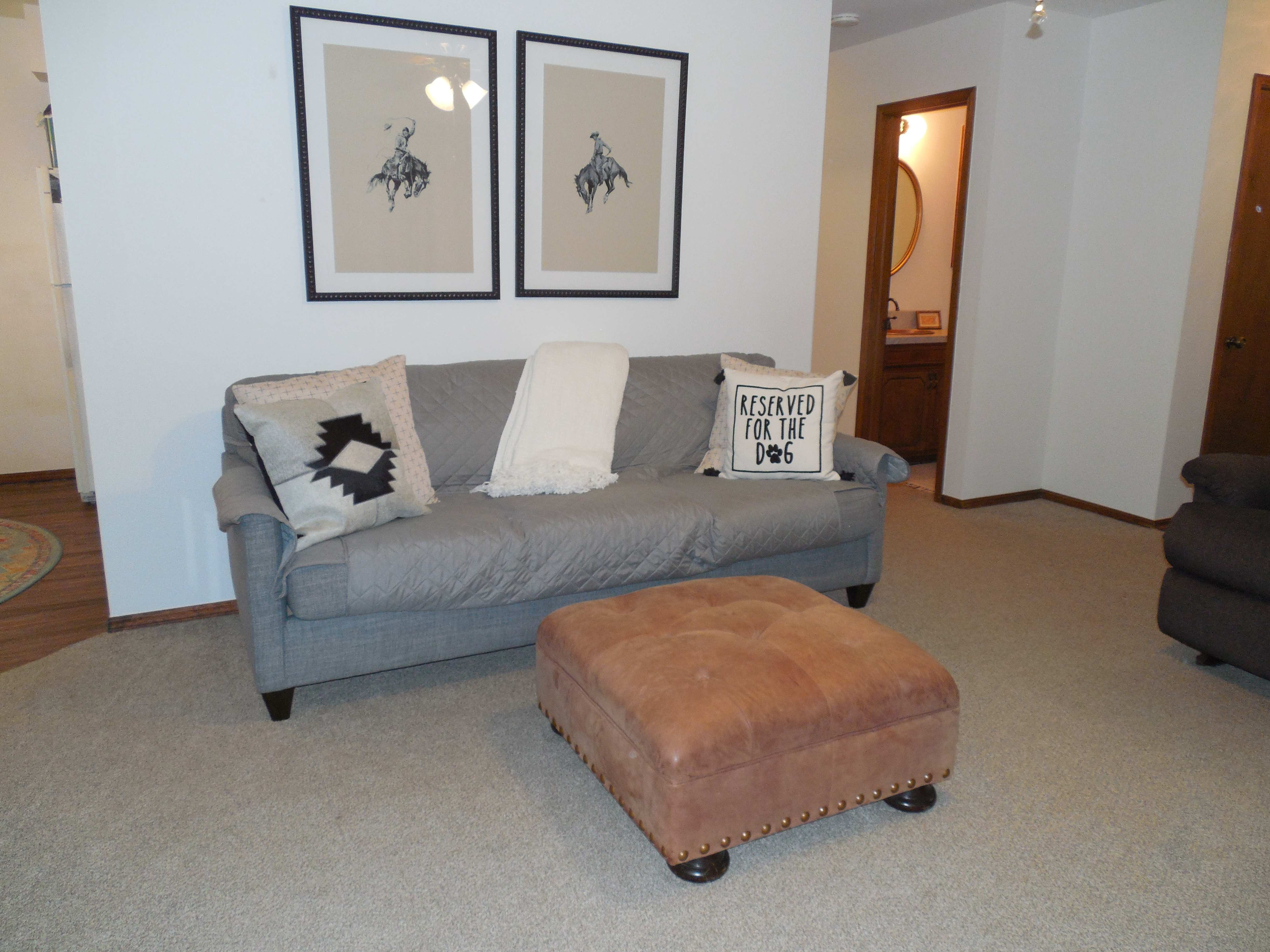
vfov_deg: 54.9
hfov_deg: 69.4
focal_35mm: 25
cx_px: 635
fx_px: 917
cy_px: 476
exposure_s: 1/25
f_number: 3.3
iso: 280
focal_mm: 4.5
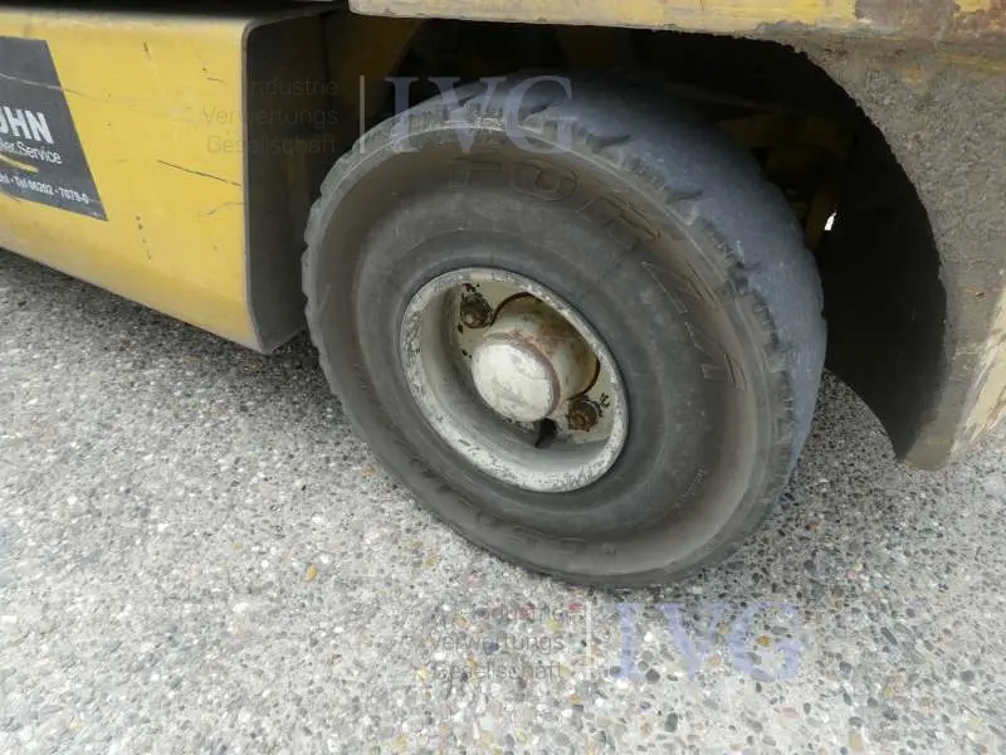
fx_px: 697
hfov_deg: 71.6
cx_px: 503
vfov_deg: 56.8
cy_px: 378
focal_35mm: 24
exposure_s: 1/250
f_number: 3.3
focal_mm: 4.3
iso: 80
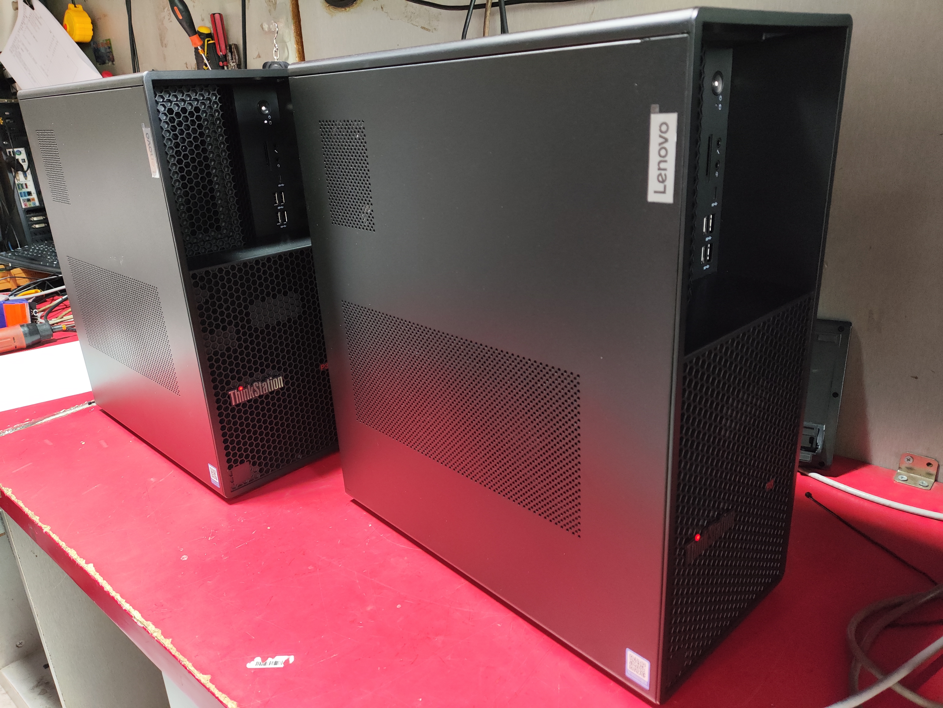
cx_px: 472
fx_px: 654
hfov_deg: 71.6
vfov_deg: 56.9
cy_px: 354
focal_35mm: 24
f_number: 1.8
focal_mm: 4.68
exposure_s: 1/25
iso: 477
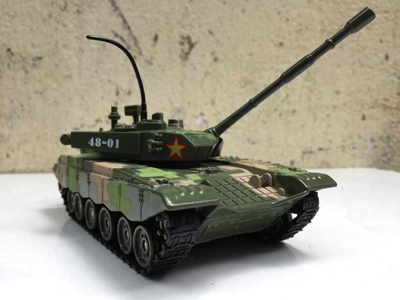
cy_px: 150
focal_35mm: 29
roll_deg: -2.0
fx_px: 335
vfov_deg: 48.2
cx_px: 200
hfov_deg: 61.7
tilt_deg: -5.0
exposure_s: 1/122
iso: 32
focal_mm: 4.15
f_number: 2.2
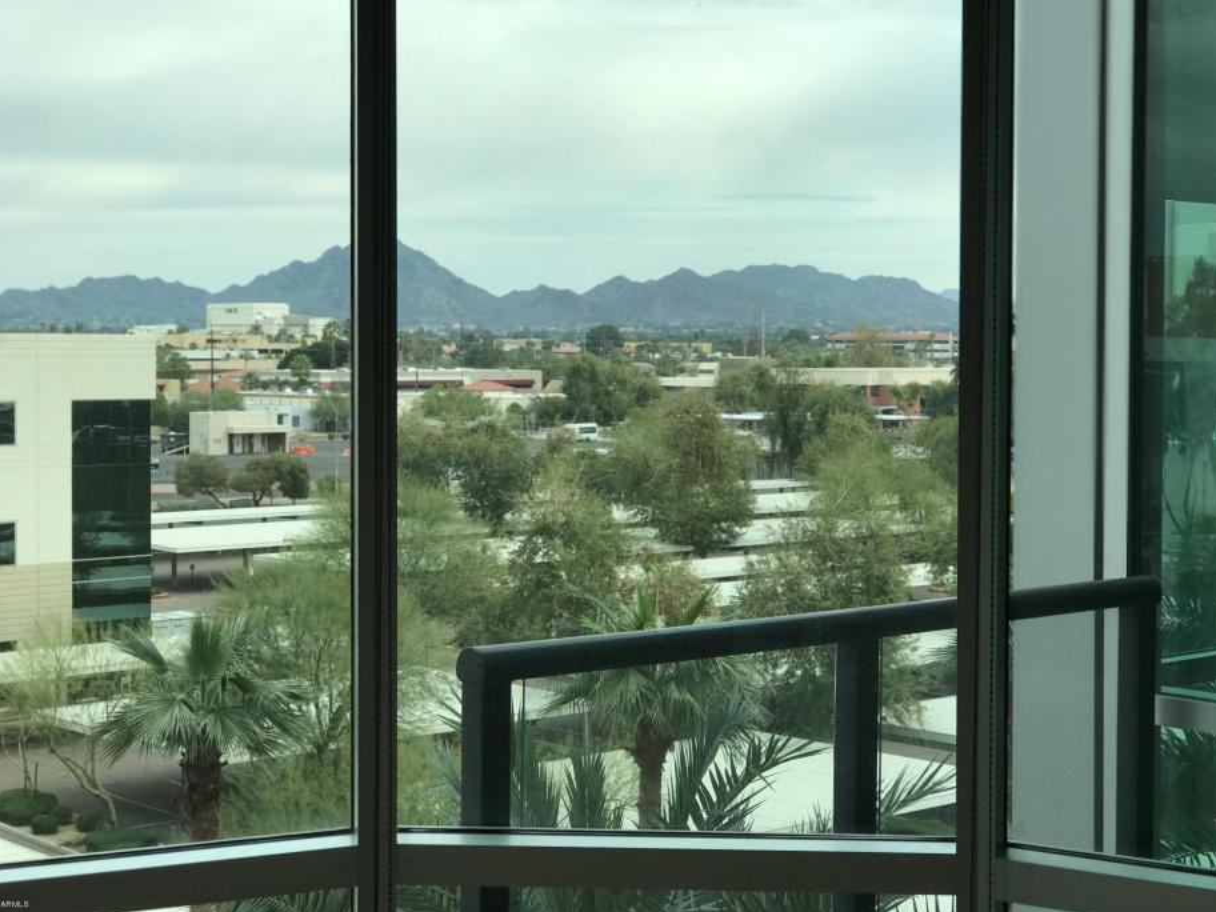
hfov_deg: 30.3
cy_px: 425
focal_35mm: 64
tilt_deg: -1.8
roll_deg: -0.8
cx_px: 659
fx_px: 2248
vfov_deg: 22.9
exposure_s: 1/465
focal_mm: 6.6
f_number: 2.8
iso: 20
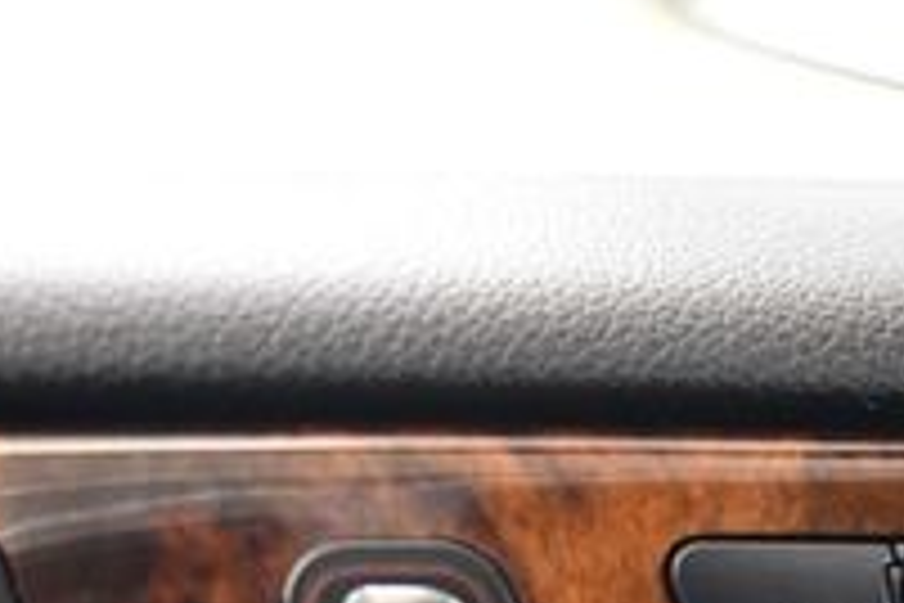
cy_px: 770
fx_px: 2159
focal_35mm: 86
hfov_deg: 23.5
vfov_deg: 15.2
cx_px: 652
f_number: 3.5
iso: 3200
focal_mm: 18
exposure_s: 1/100
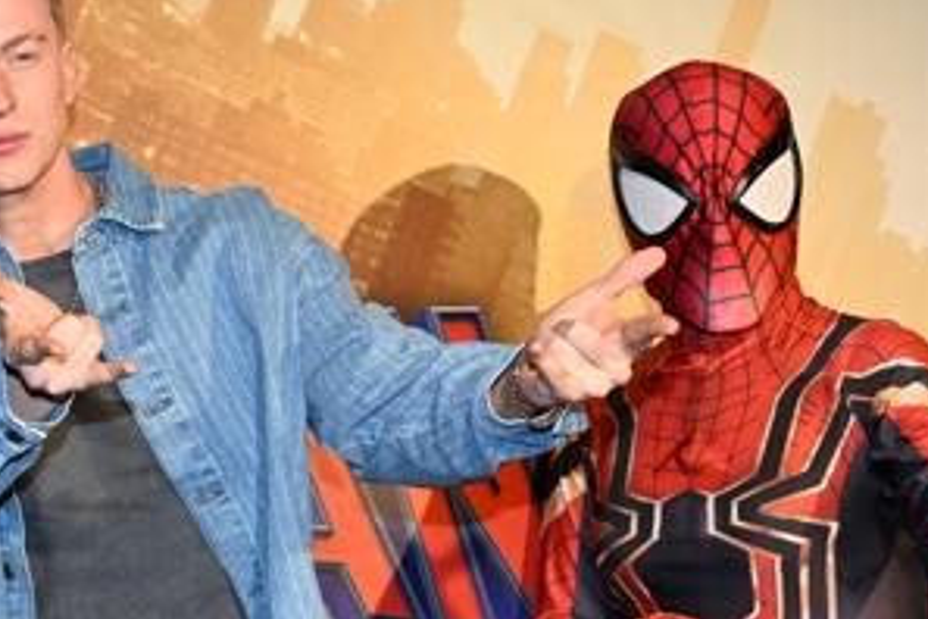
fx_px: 2938
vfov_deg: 12.0
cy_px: 441
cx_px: 78
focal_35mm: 114
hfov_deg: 17.7
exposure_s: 1/250
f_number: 5.6
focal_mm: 49
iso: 800
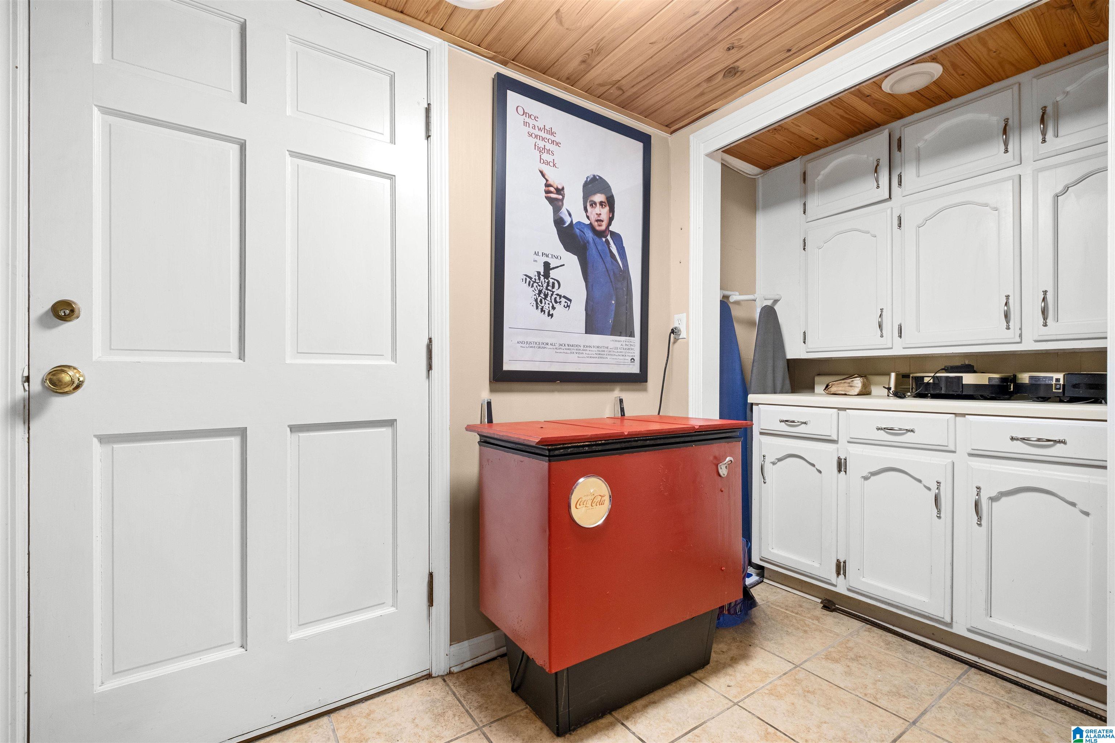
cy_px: 372
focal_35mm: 15
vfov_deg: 77.3
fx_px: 465
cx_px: 558
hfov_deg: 100.4
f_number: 7.1
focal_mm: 10
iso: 640
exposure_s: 1/1.43
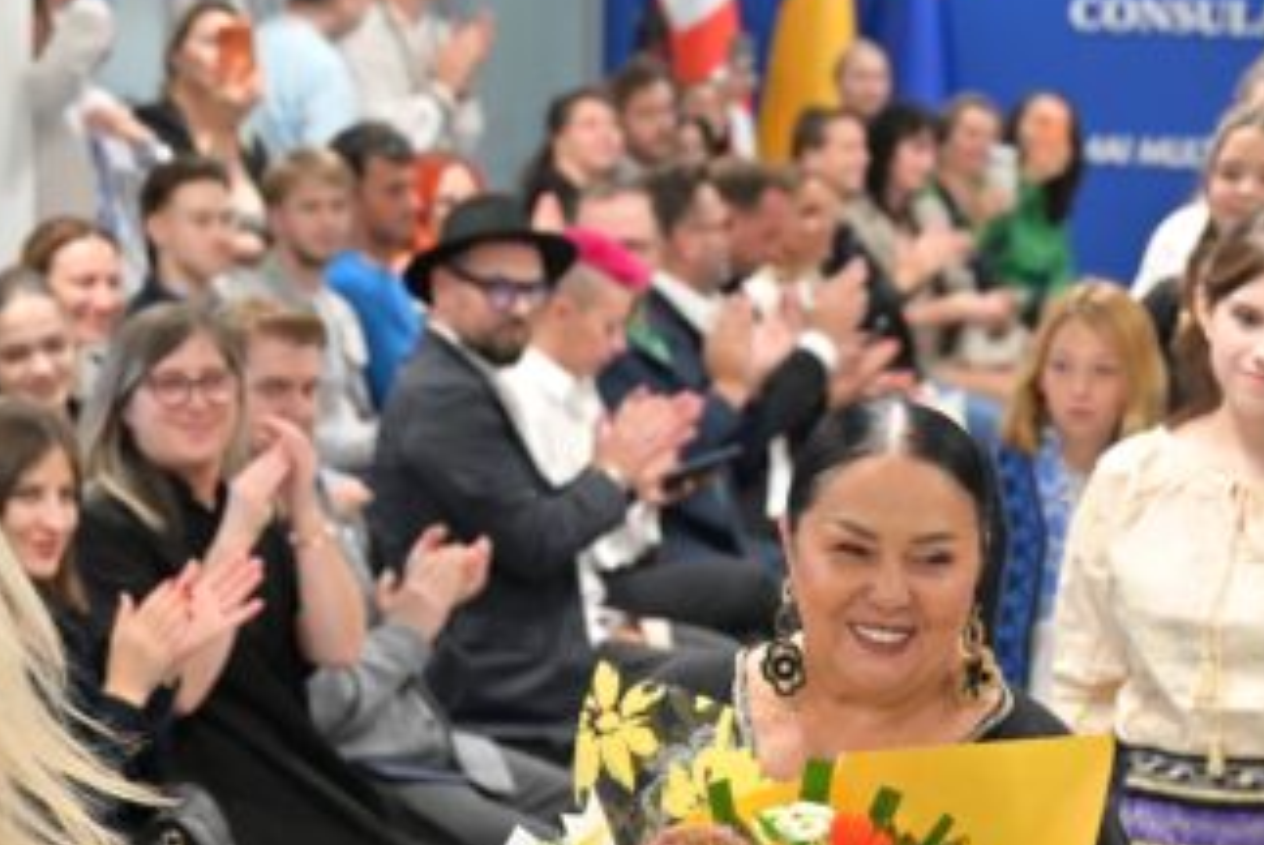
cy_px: 720
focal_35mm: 141
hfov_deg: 14.5
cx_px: 924
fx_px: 4955
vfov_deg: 9.7
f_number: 4.5
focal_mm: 76
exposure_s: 1/250
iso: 5000
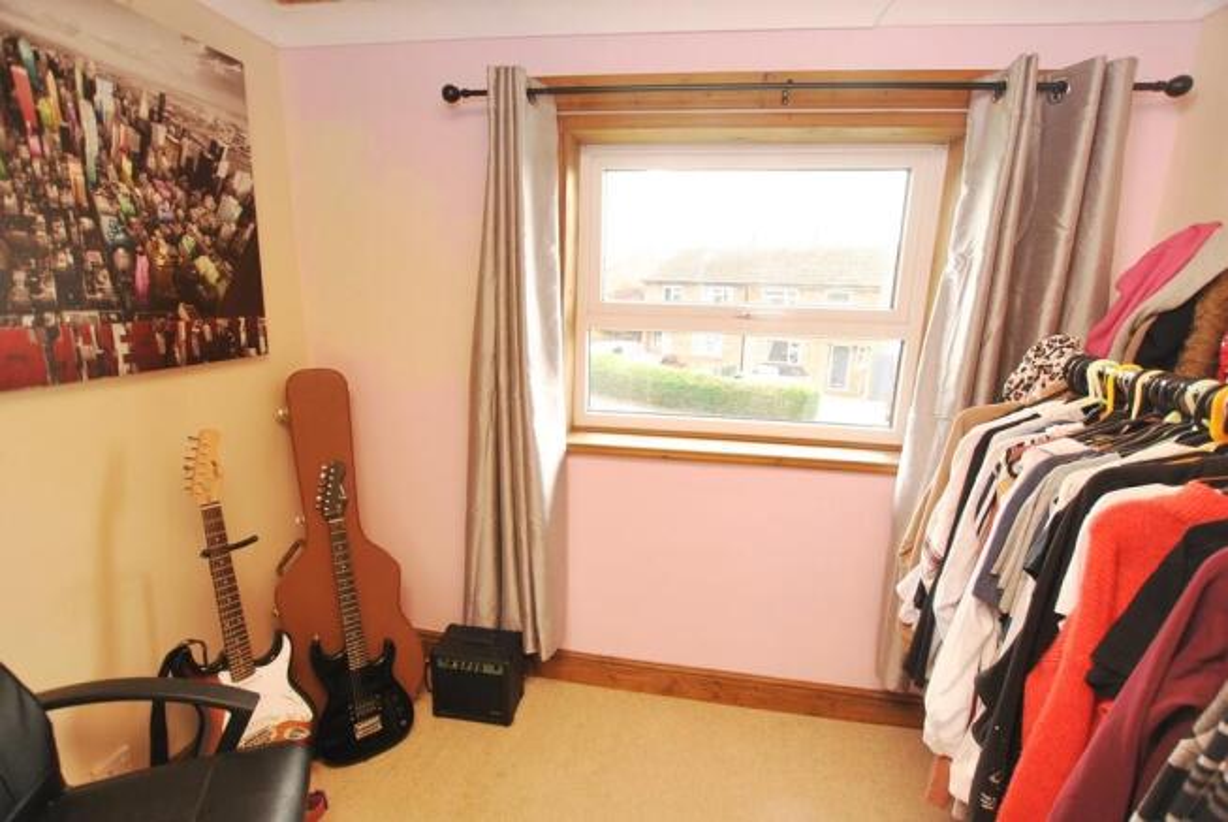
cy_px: 411
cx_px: 614
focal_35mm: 15
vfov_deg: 77.5
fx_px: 512
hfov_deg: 100.3
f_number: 4
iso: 200
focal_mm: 10
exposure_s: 1/60
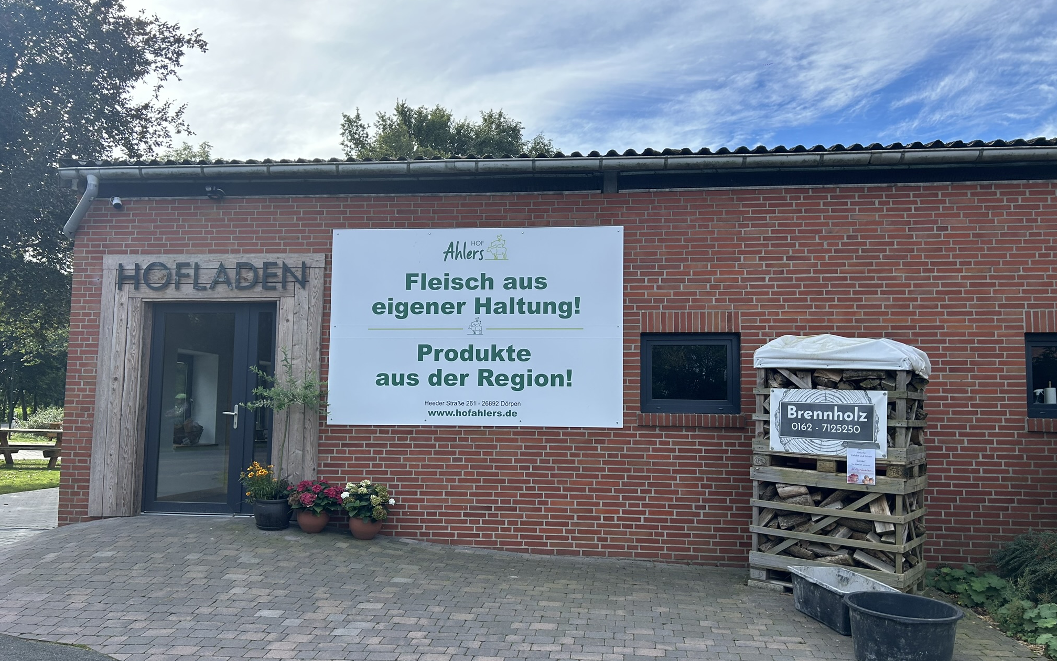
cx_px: 527
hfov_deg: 66.5
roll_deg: -1.1
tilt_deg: +4.4
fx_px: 807
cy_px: 349
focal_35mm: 28
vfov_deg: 44.5
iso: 50
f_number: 1.5
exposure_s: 1/2208
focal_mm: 5.7
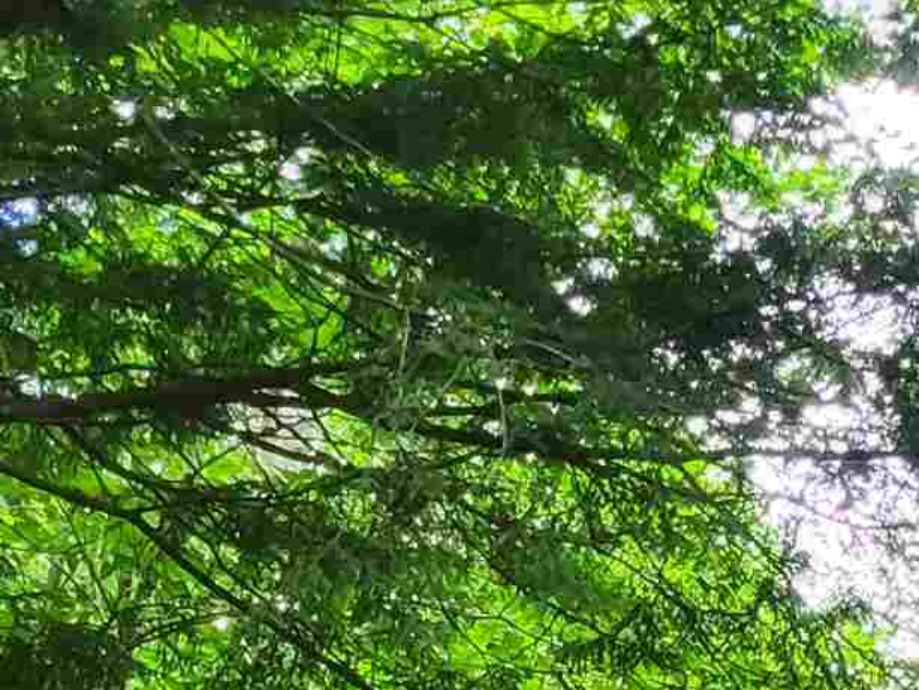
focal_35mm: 130
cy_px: 1555
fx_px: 3453
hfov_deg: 14.9
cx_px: 922
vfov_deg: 10.2
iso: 320
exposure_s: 1/120
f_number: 1.8
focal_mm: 5.4
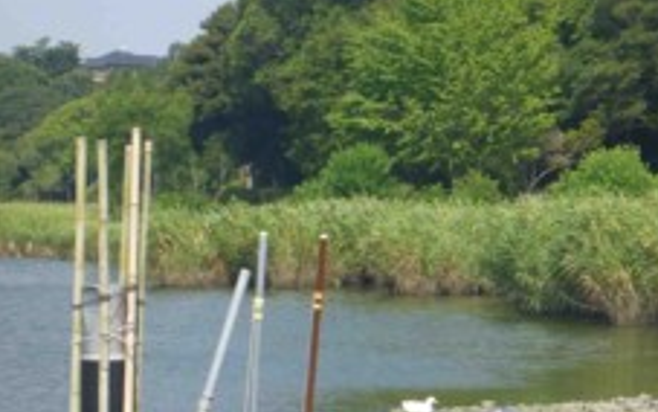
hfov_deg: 11.6
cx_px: 391
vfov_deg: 7.3
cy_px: 255
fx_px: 3247
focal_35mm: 181
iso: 100
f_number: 5.6
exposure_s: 1/250
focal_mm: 15.3
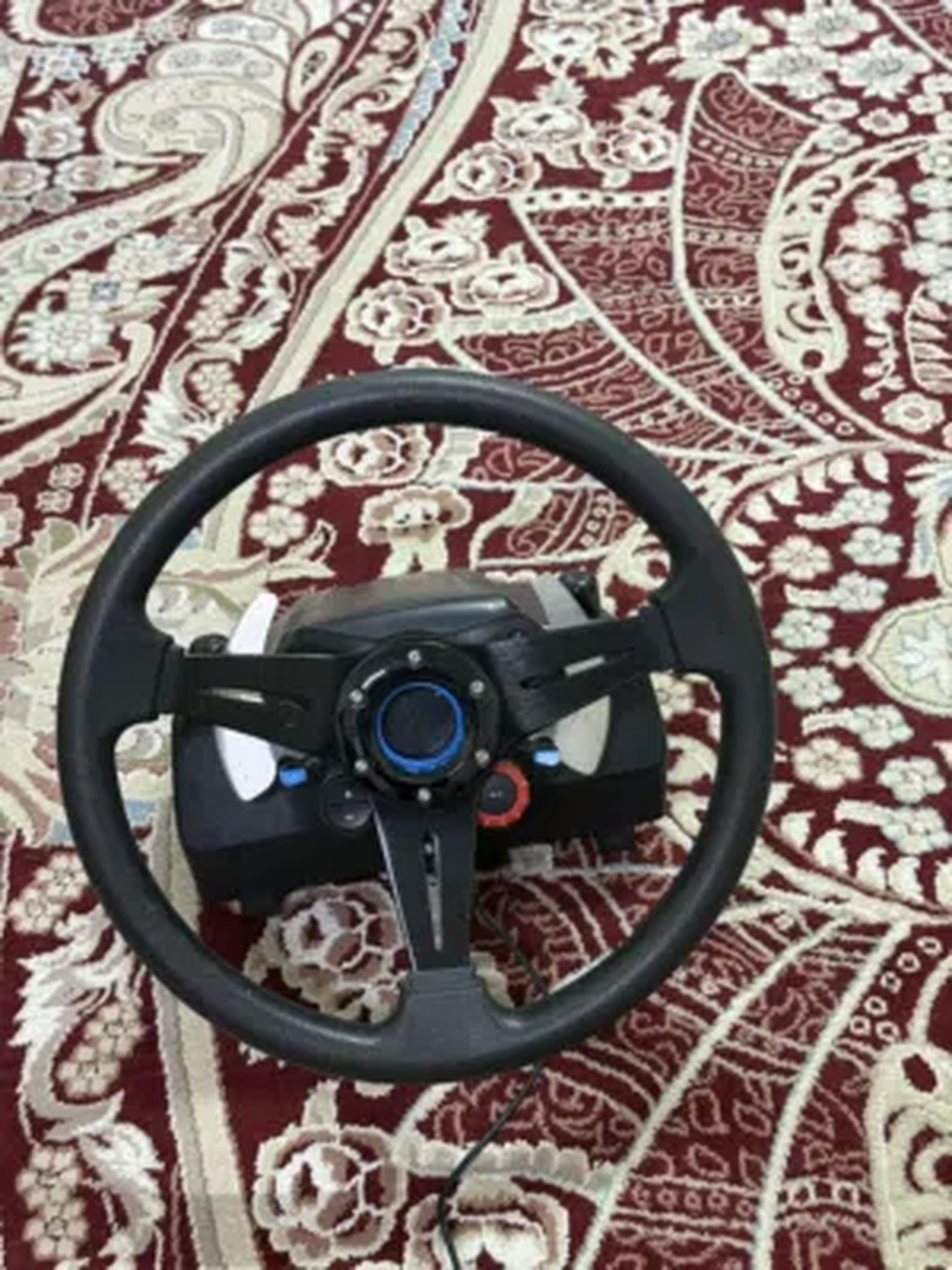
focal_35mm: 48
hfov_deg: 30.3
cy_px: 635
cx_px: 476
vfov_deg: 39.7
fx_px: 1760
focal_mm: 6.76
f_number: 1.78
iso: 200
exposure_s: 1/33
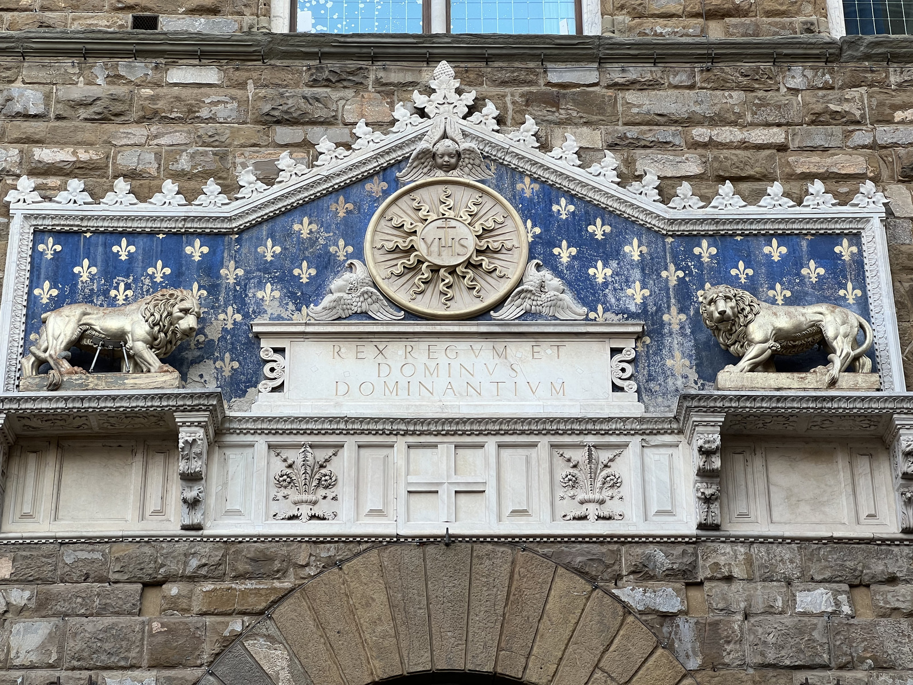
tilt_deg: +27.5
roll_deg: +1.2
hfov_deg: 25.3
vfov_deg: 19.1
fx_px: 2031
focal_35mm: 77
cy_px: 342
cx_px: 456
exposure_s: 1/122
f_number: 2.8
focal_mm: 9
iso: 32
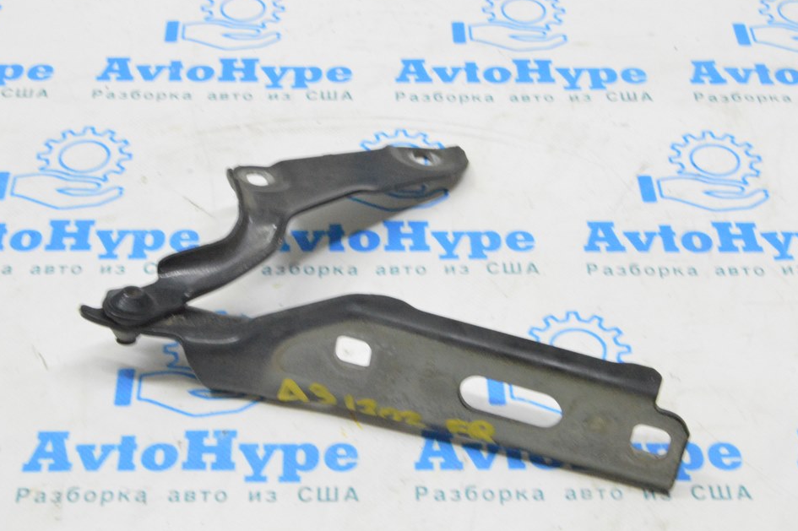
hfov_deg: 31.0
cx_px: 384
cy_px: 275
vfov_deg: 20.9
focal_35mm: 65
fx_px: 1440
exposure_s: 1/15
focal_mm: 40
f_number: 20
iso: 6400
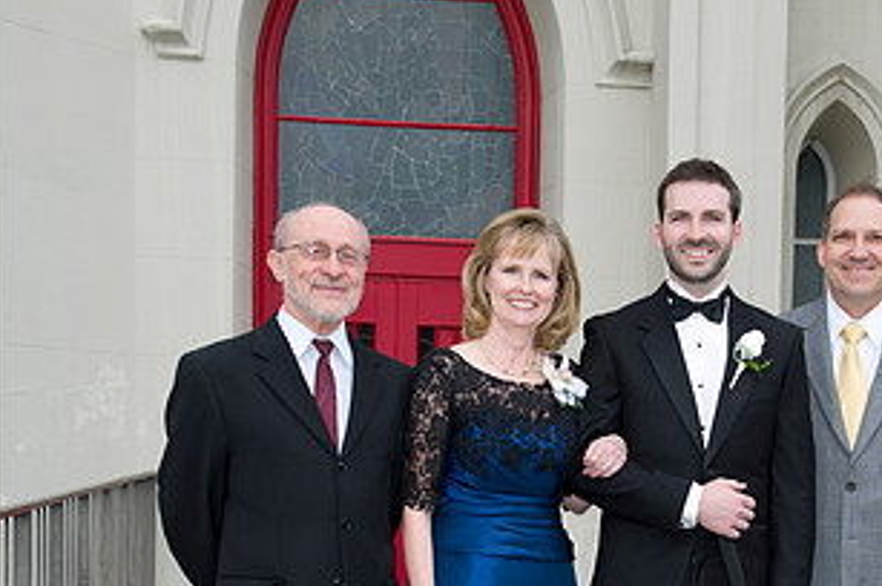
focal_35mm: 68
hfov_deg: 29.5
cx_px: 577
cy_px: 543
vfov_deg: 19.6
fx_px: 1664
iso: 200
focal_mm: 36
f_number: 4
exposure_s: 1/125
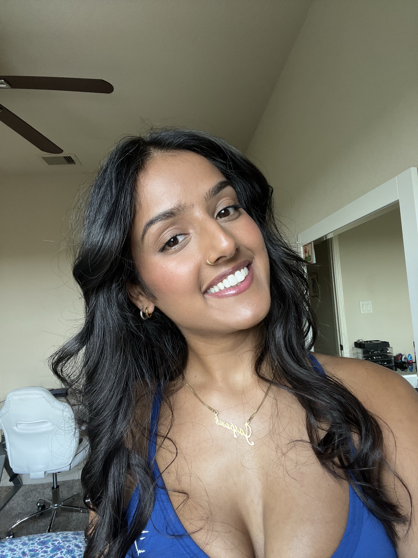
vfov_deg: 73.9
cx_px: 209
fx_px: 370
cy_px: 279
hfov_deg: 58.9
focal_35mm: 23
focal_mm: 2.71
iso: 100
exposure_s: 1/104
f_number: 2.2
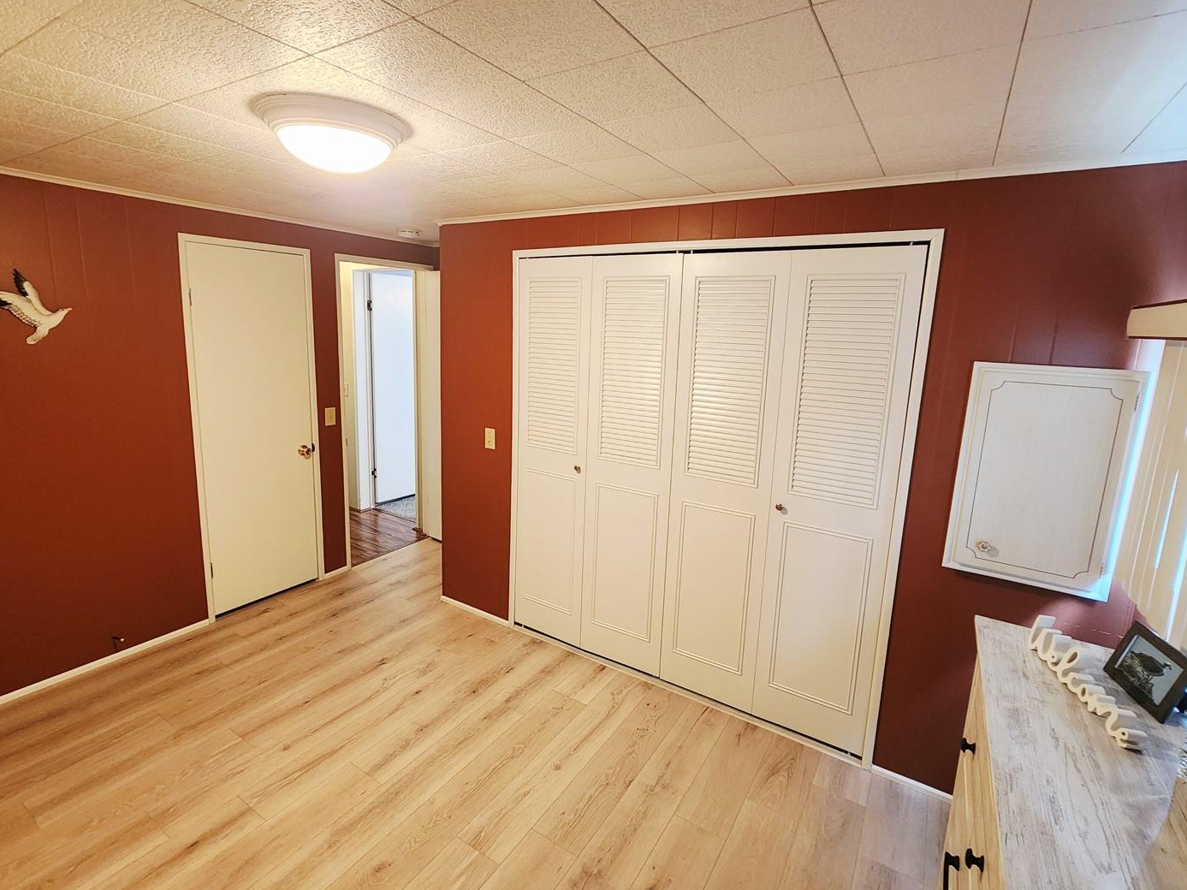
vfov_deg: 81.7
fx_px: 514
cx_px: 592
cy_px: 420
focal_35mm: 15
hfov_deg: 98.2
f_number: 2.2
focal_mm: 2.2
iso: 400
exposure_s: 1/30
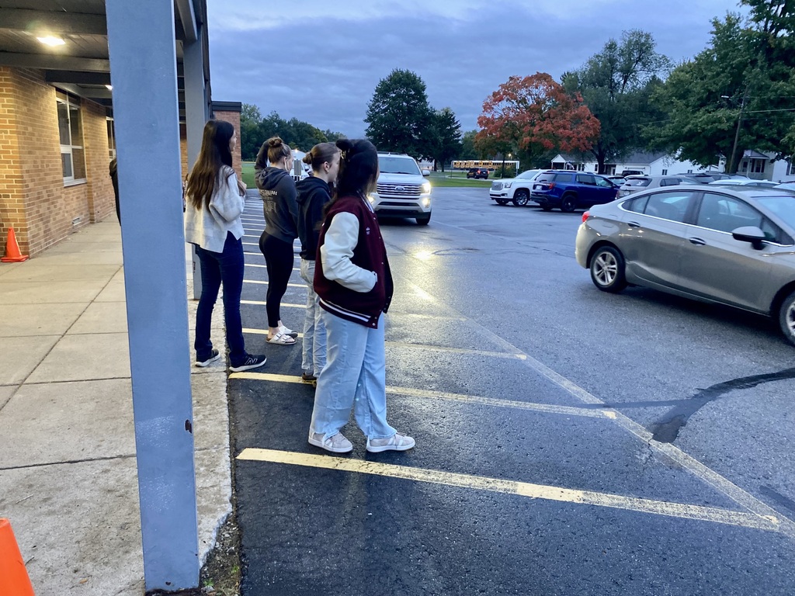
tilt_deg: -14.0
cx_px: 398
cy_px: 298
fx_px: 597
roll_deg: +0.2
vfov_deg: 53.1
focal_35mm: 26
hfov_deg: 67.3
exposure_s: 1/60
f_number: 1.8
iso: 200
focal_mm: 4.25
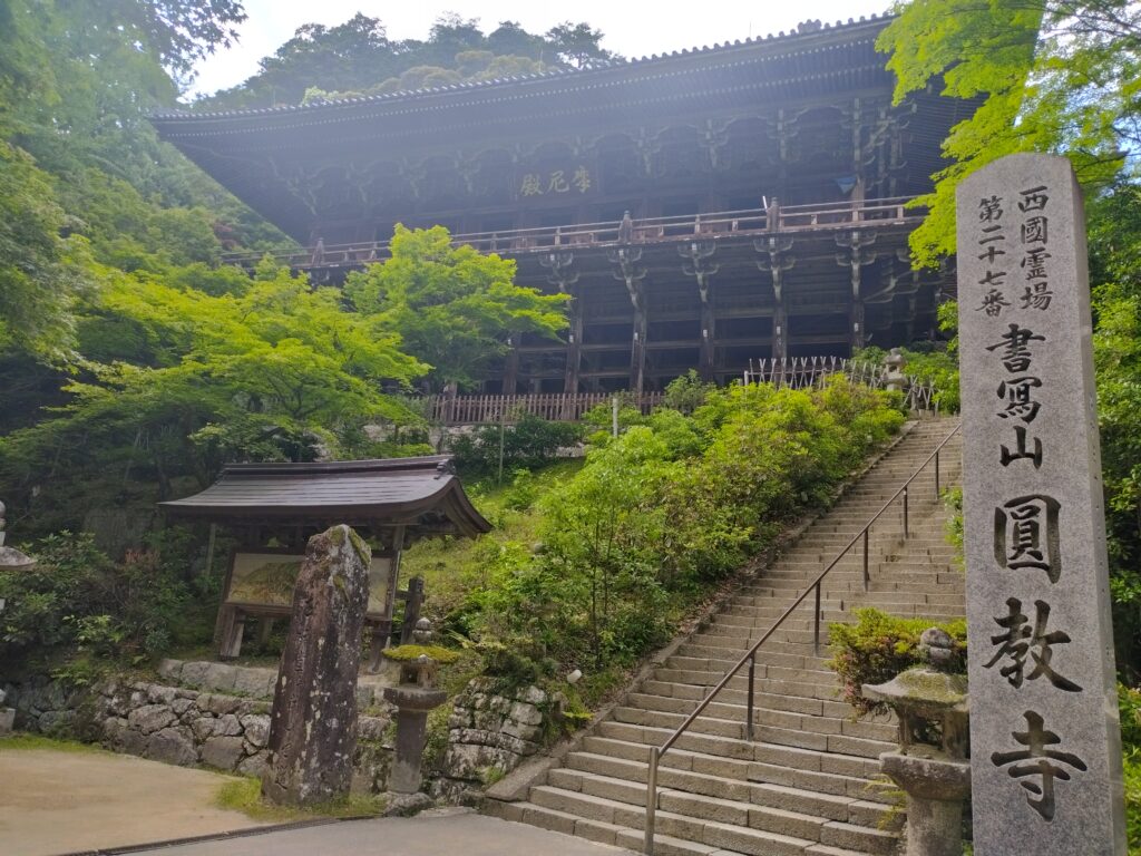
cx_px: 570
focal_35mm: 27
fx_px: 890
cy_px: 428
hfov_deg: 65.3
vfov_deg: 51.4
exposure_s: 1/182
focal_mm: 4.7
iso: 50
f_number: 1.79
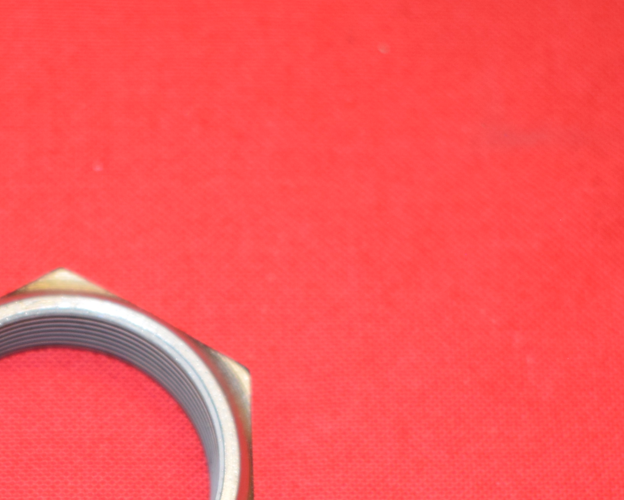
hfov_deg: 14.5
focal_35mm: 132
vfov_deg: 11.6
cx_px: 112
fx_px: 2438
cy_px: 518
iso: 500
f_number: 5
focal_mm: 34
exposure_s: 1/60
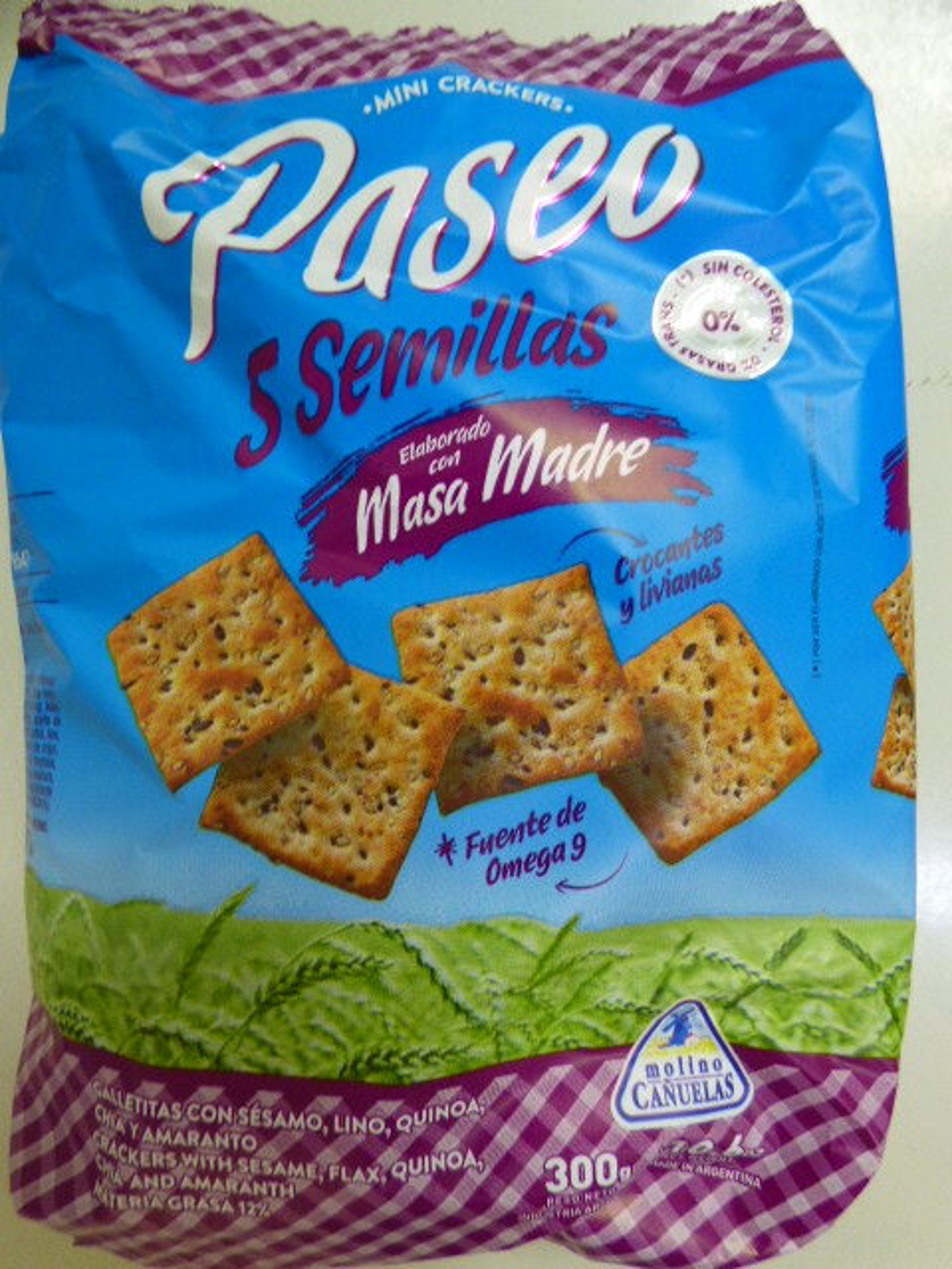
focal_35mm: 20
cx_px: 476
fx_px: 733
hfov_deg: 66.0
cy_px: 634
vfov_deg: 81.7
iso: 400
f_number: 2.8
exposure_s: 1/50
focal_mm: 3.58
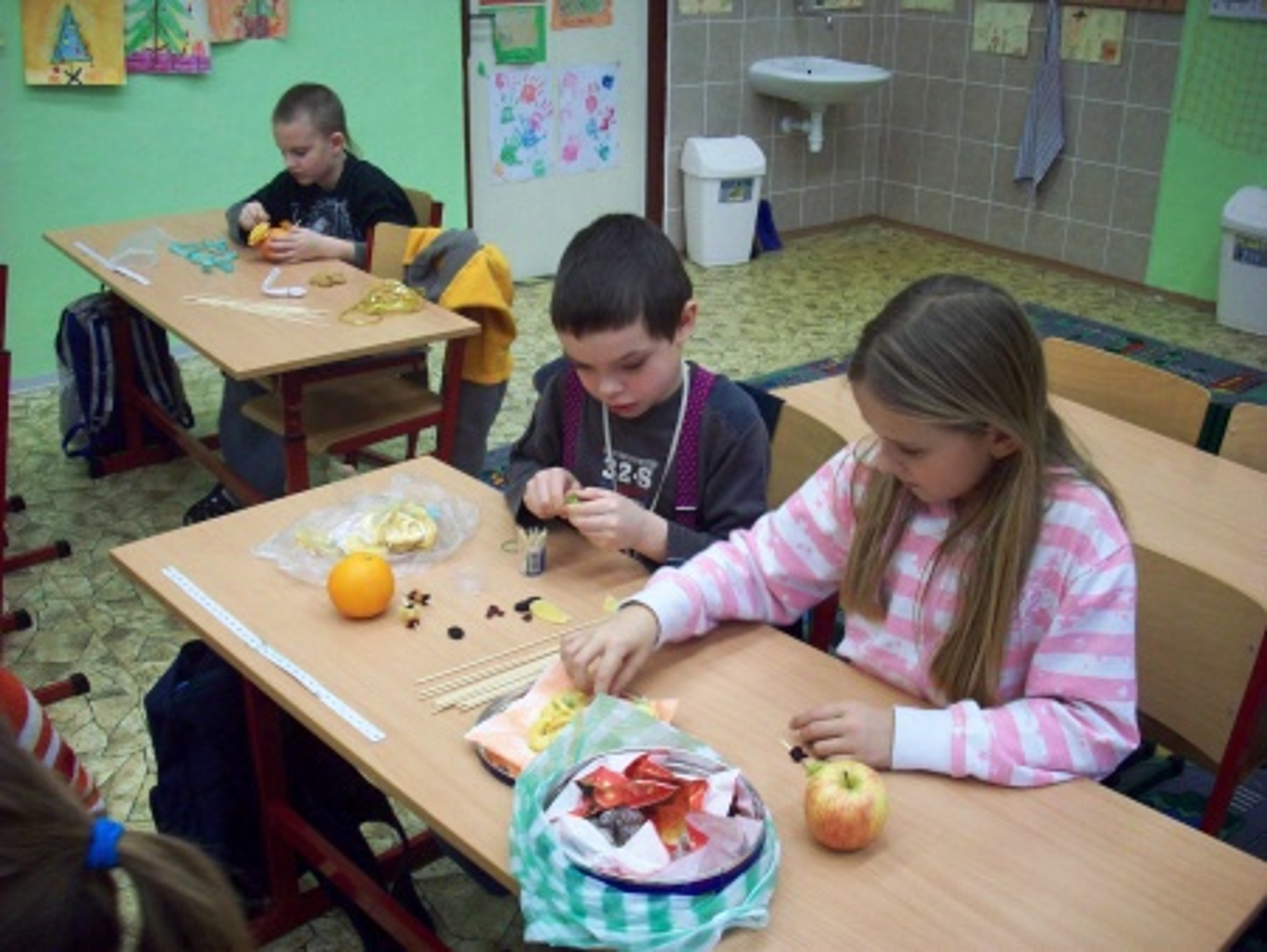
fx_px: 1355
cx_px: 634
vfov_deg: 38.7
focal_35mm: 37
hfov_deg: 50.1
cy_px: 476
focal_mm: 6.2
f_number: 2.8
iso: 160
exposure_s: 1/48.9
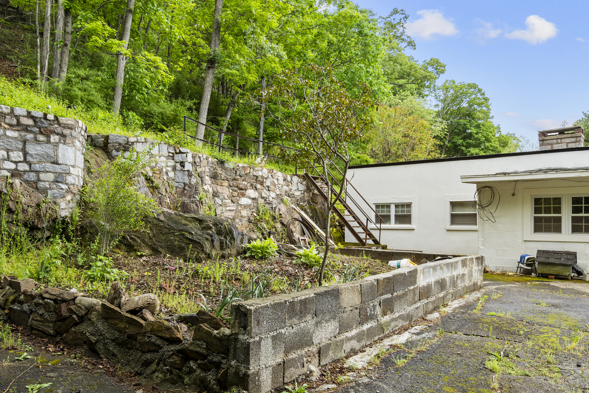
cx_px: 269
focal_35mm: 27
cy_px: 219
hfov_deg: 67.3
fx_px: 442
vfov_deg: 47.9
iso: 200
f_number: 9
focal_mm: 16
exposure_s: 1/5
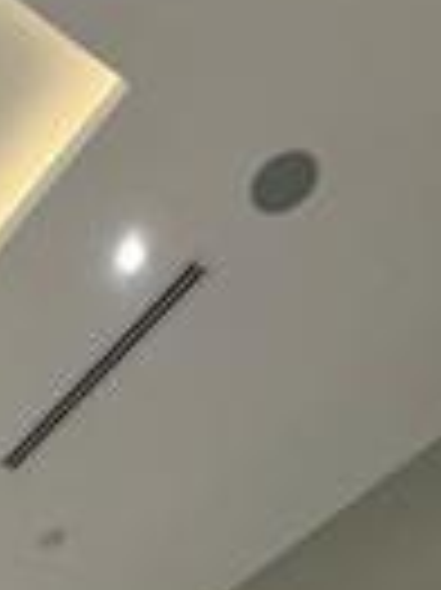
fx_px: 1310
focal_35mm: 77
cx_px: -176
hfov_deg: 17.6
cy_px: 1194
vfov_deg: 17.6
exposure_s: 1/60
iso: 400
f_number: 2.2
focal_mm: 2.22
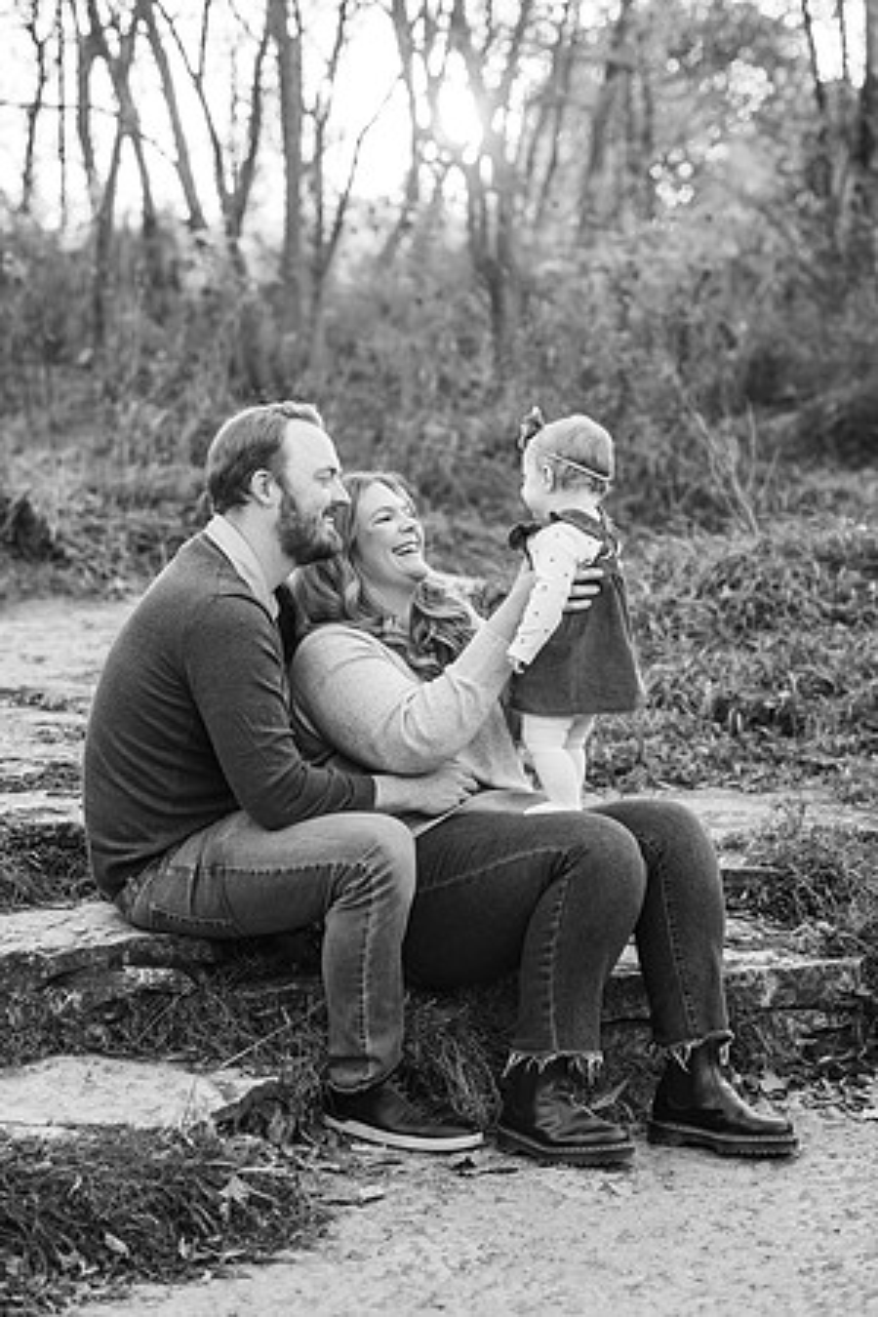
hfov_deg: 16.1
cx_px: 439
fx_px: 3109
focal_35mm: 85
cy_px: 658
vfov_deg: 23.9
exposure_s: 1/640
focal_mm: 85
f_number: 3.5
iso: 640
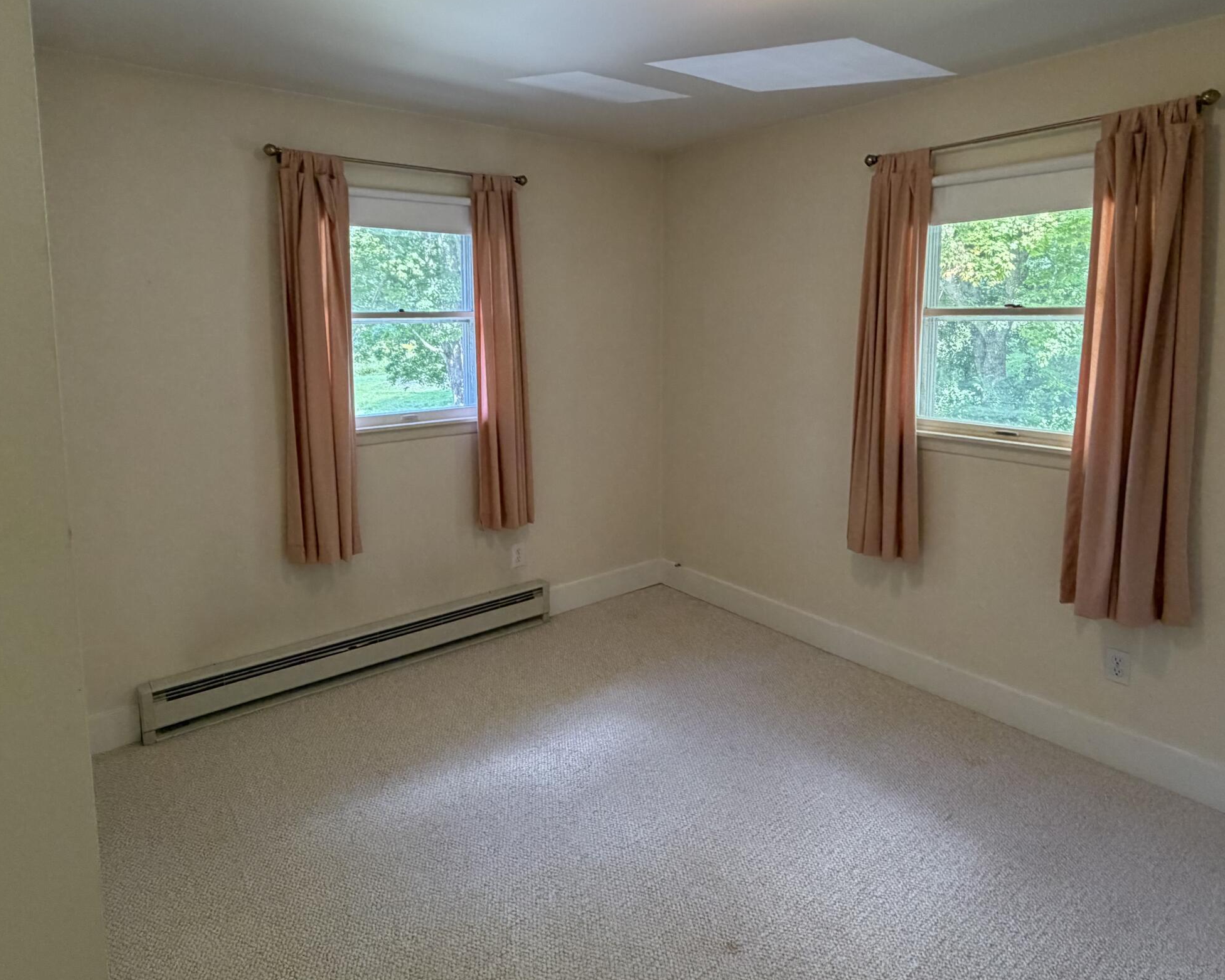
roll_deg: +1.0
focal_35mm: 21
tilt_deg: -6.1
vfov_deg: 65.0
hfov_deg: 77.6
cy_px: 397
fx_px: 761
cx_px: 594
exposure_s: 1/120
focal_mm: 2.22
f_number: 2.2
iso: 320
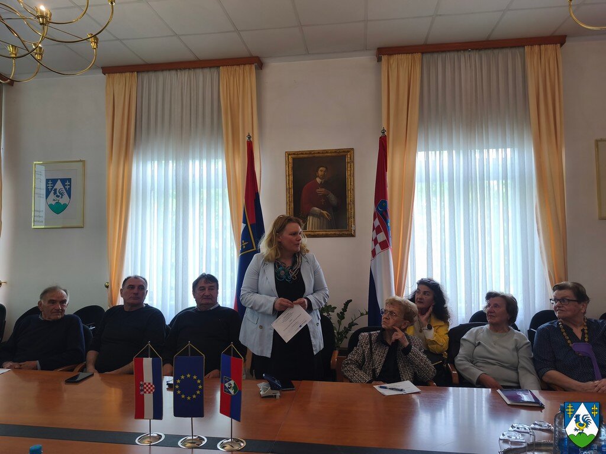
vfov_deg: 58.9
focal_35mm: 23
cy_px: 227
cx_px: 303
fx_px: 403
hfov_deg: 73.9
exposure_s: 1/99.9
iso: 200
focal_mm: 6.18
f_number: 1.65
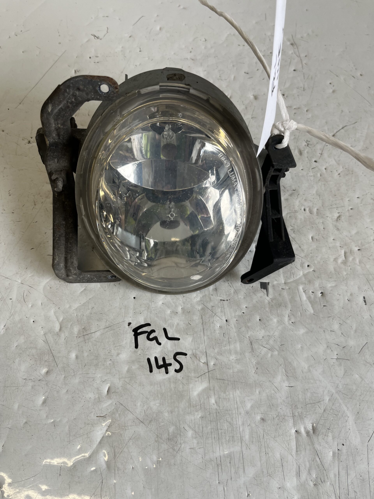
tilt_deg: -66.2
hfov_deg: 53.1
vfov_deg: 67.3
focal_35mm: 26
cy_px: 250
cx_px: 187
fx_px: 375
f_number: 1.6
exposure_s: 1/129
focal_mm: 5.1
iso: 32
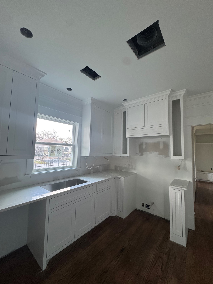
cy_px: 142
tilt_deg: +5.3
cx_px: 106
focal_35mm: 14
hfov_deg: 85.7
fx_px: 115
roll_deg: -1.4
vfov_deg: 102.1
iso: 320
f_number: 2.2
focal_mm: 2.22
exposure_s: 1/97
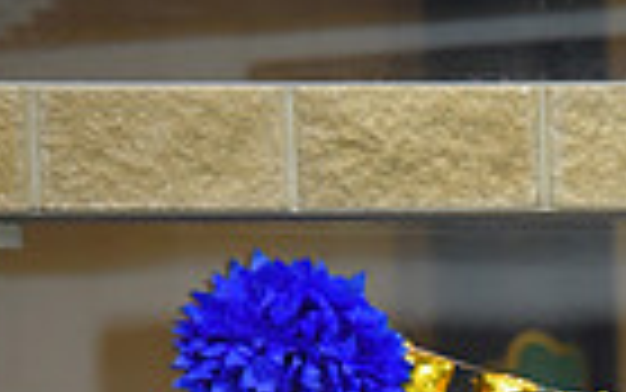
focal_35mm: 658
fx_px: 11230
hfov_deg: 3.2
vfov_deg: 2.0
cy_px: 849
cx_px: 1094
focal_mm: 155
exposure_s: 1/500
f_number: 2.8
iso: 2800
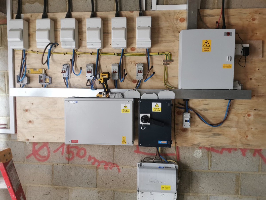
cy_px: 100
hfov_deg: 65.3
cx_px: 133
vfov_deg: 51.4
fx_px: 207
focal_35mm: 27
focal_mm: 5.56
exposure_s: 1/33.3
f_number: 1.6
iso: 250
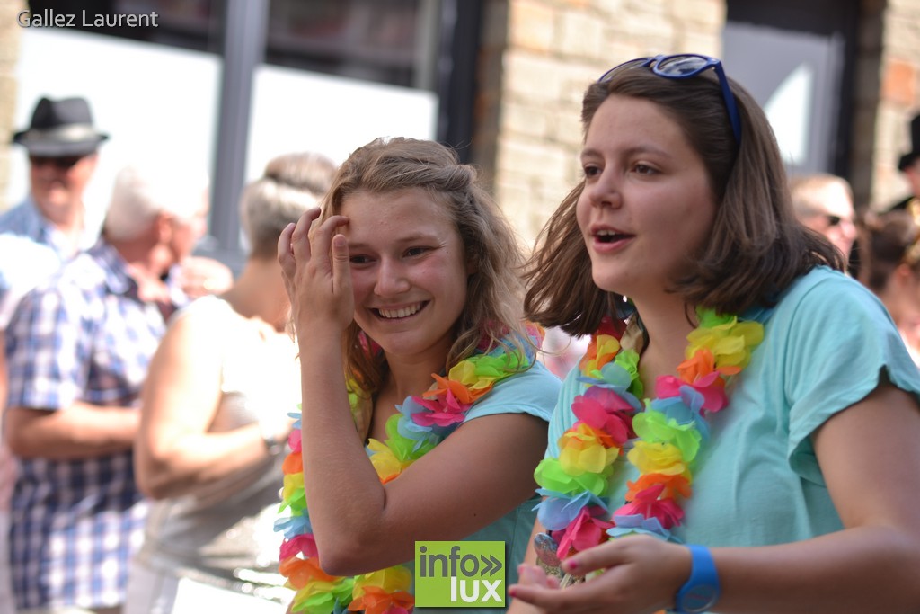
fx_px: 2760
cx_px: 460
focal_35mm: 108
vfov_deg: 12.7
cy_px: 307
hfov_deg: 18.9
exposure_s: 1/400
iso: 100
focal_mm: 72
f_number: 2.8
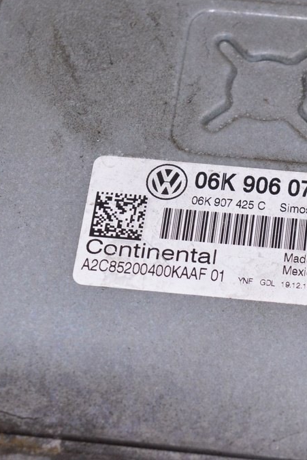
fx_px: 1597
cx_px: 276
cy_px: 229
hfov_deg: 10.9
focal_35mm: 125
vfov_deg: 16.4
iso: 1600
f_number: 8
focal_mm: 55
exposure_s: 1/160
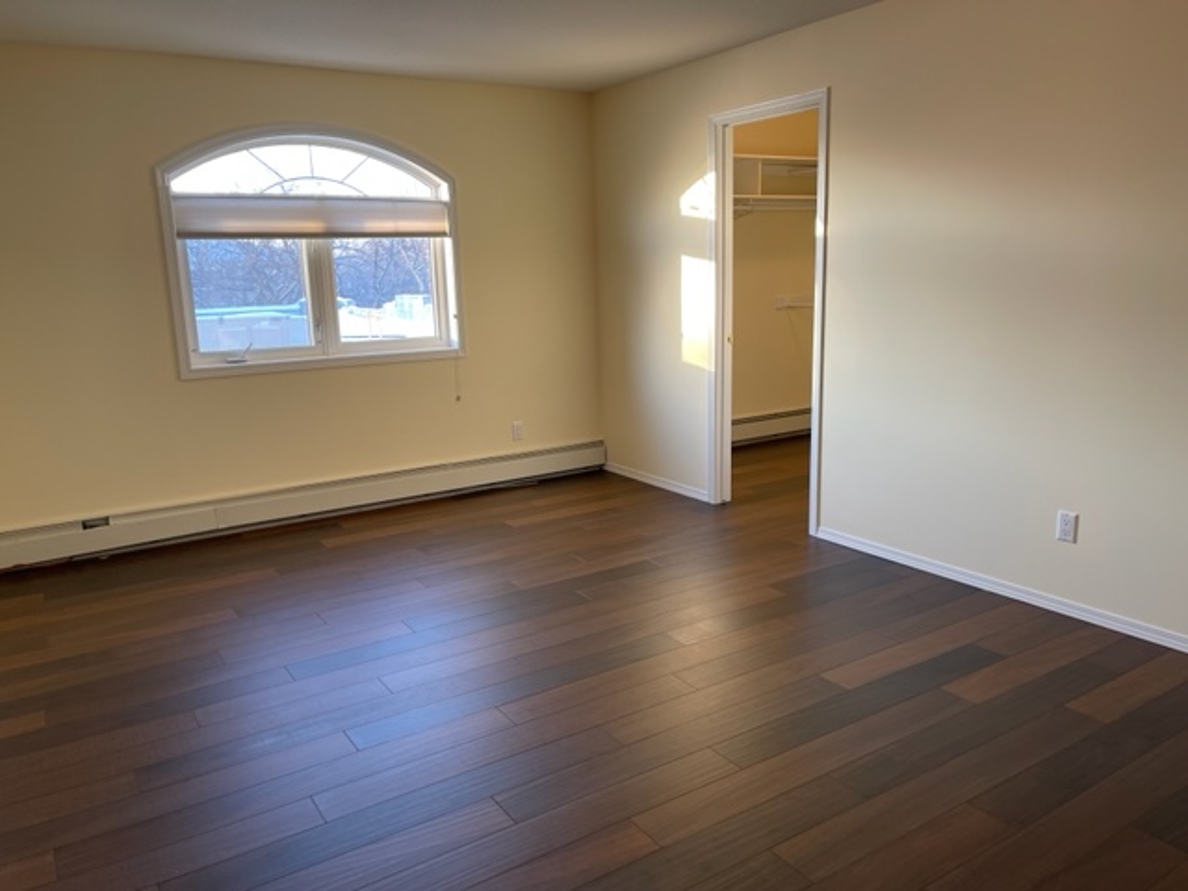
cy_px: 446
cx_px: 594
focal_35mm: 26
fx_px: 892
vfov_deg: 53.1
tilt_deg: -12.3
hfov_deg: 67.3
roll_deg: +1.9
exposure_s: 1/60
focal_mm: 5.1
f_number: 1.6
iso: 64
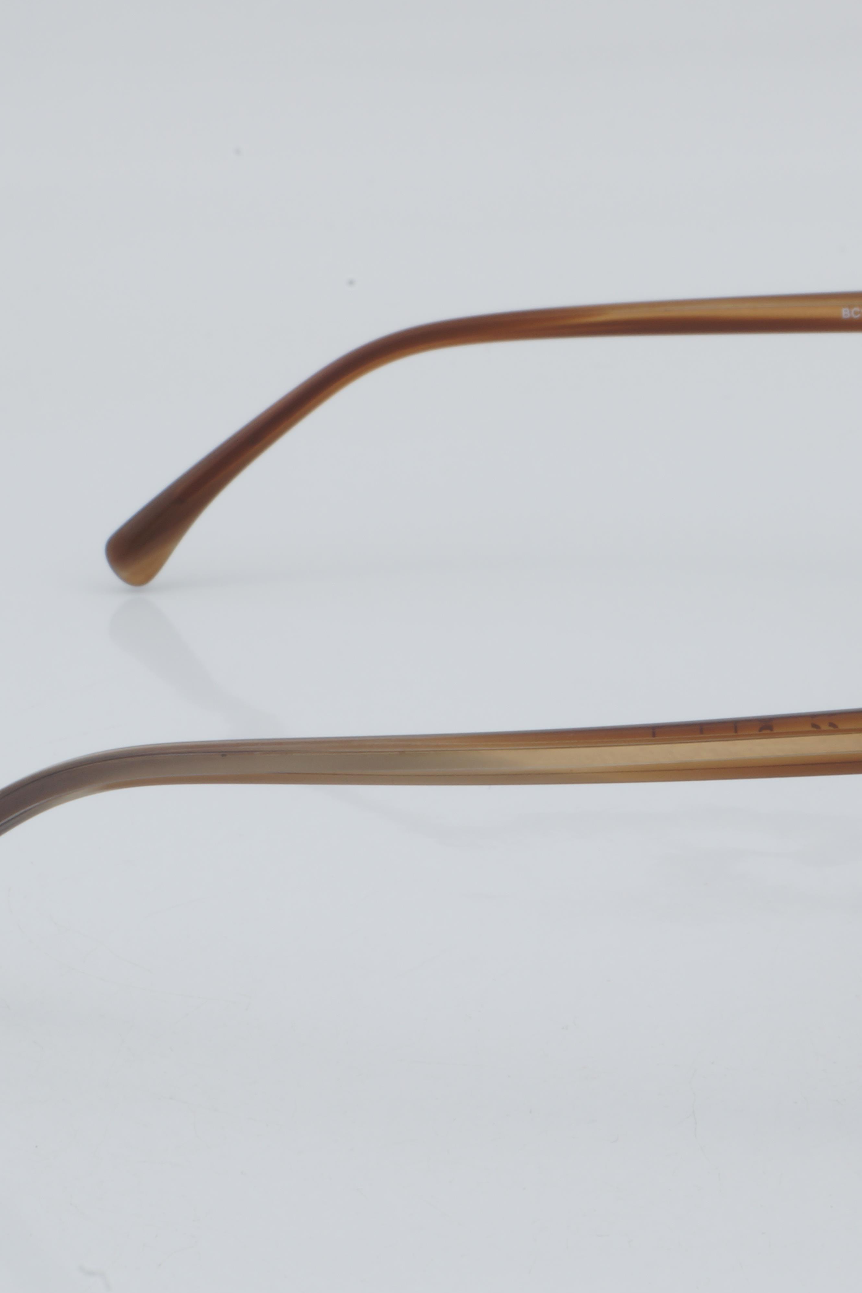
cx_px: 709
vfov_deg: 18.1
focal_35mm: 113
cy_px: 648
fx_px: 4058
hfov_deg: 12.1
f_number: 32
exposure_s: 1/3
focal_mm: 50
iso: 100
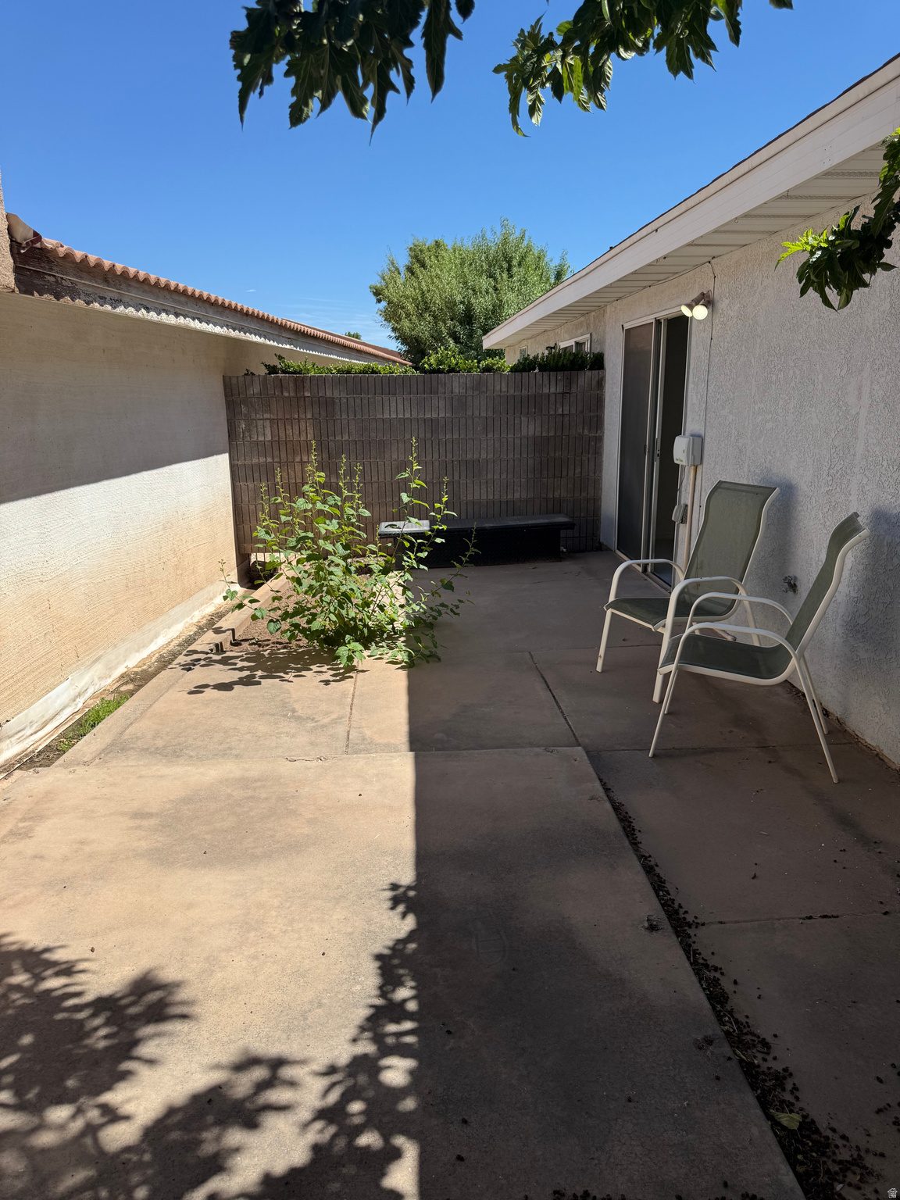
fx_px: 832
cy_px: 600
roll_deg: +0.7
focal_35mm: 24
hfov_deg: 56.8
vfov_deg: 71.6
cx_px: 450
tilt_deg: -13.5
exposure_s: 1/4167
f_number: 1.78
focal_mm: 6.76
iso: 80
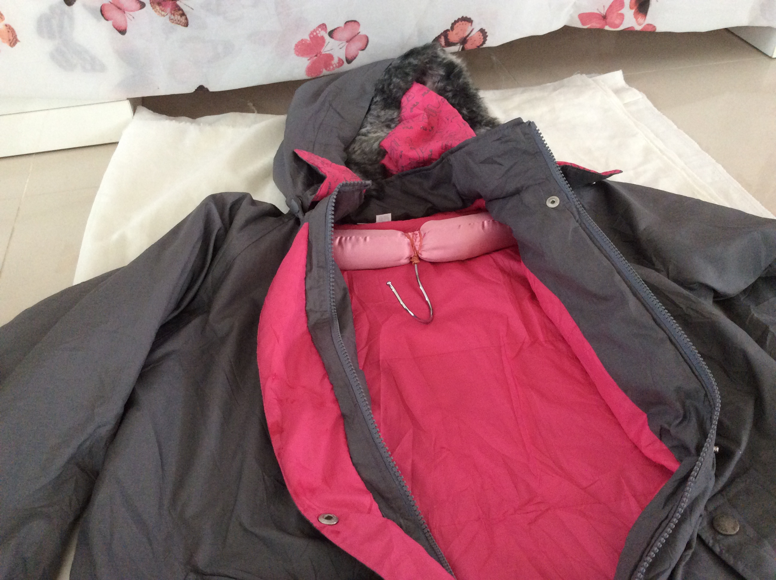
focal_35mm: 32
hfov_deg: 56.9
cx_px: 388
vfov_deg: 44.1
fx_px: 716
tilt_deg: -39.9
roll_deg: +4.0
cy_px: 290
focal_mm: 3.3
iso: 160
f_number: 2.4
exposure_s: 1/25
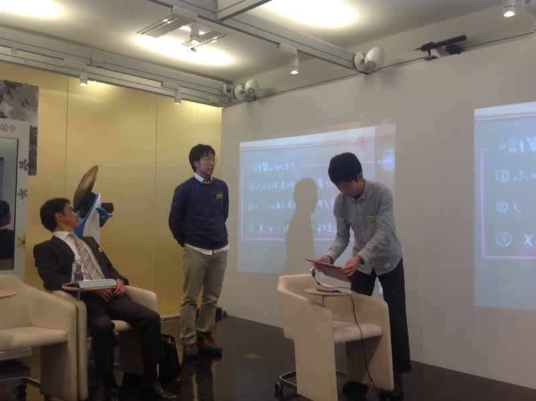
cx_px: 268
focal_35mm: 35
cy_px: 200
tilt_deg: +2.5
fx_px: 541
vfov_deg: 40.6
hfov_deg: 52.7
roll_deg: -3.0
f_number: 2.4
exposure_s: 1/24
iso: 64
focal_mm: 4.28
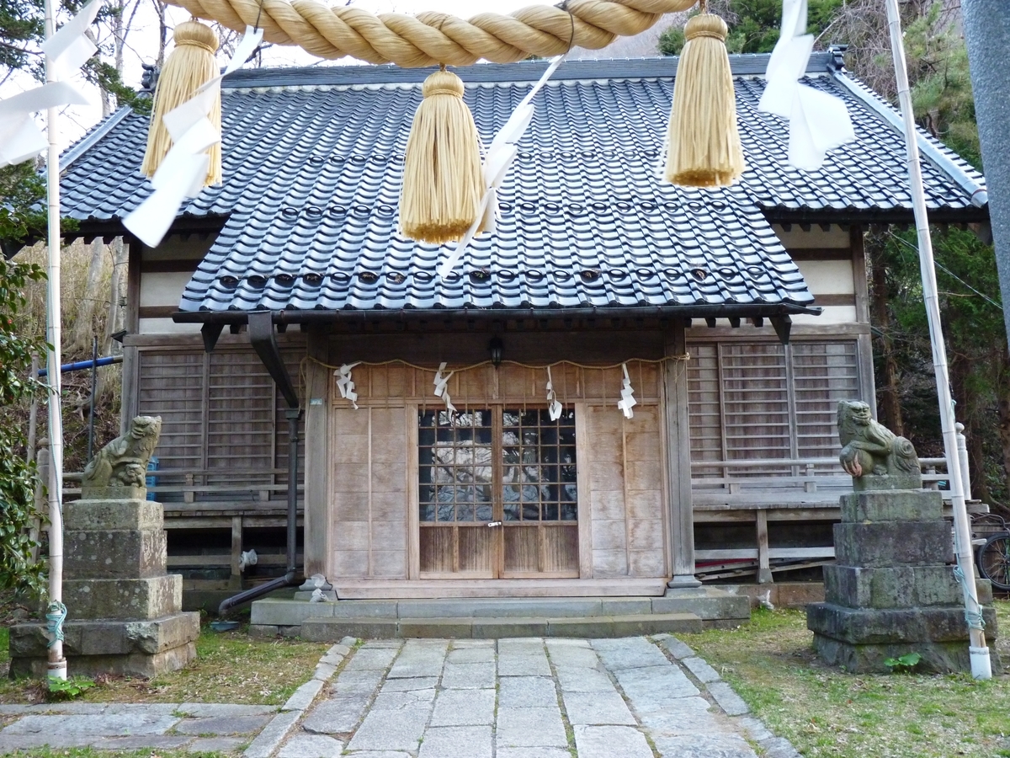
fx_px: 1021
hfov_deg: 52.6
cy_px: 379
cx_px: 505
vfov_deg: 40.7
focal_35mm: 35
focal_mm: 6.2
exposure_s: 1/25
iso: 400
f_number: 3
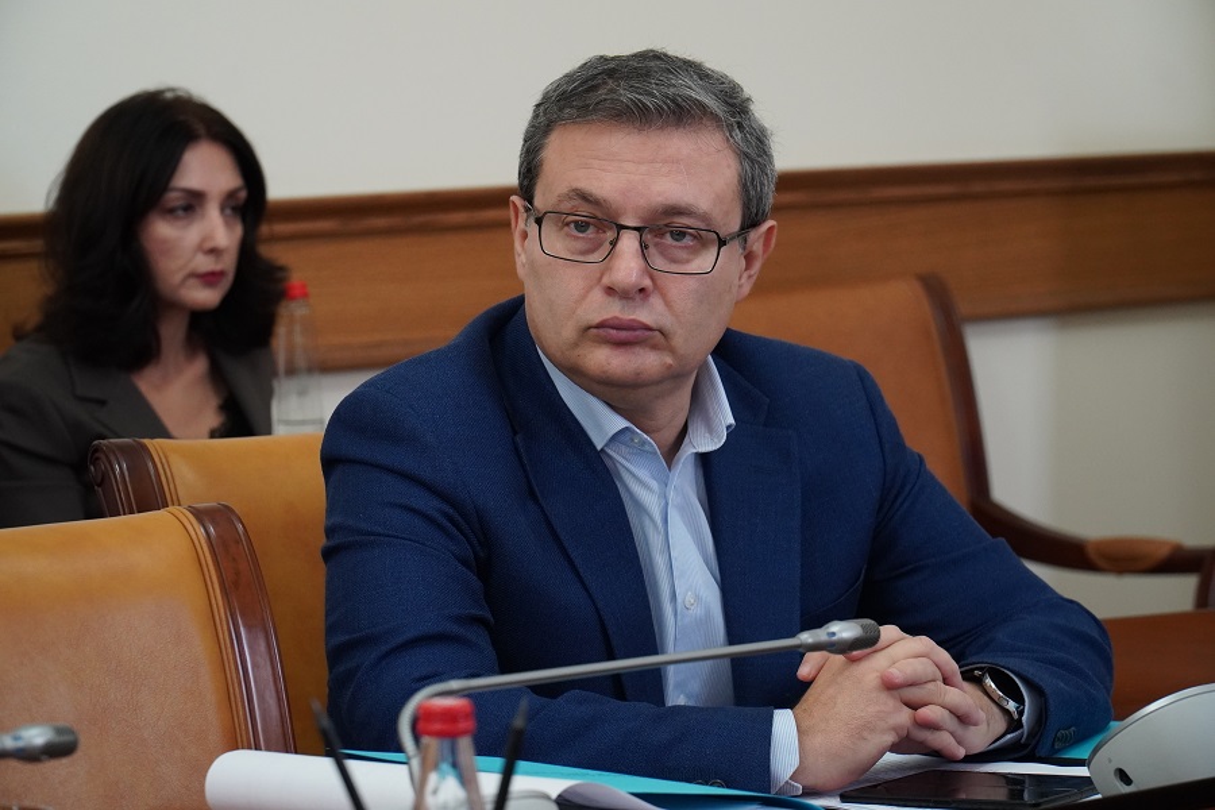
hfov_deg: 16.5
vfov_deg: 11.0
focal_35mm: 124
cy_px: 405
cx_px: 608
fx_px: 4202
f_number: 5.6
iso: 2000
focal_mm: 83
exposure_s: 1/160
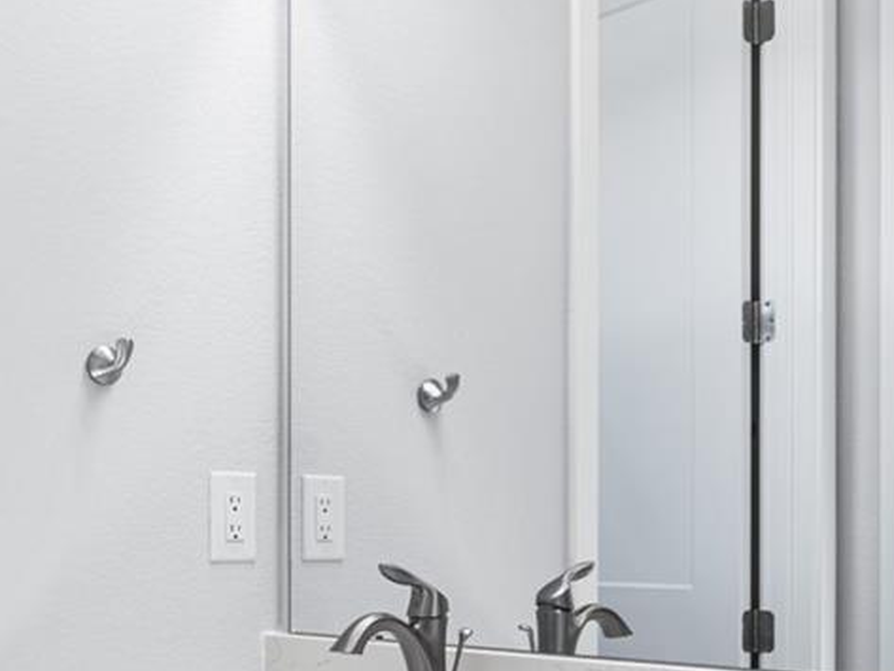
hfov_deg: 36.4
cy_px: 548
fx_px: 1343
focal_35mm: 52
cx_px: 287
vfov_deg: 27.4
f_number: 8
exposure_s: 1/6
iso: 125
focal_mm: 16
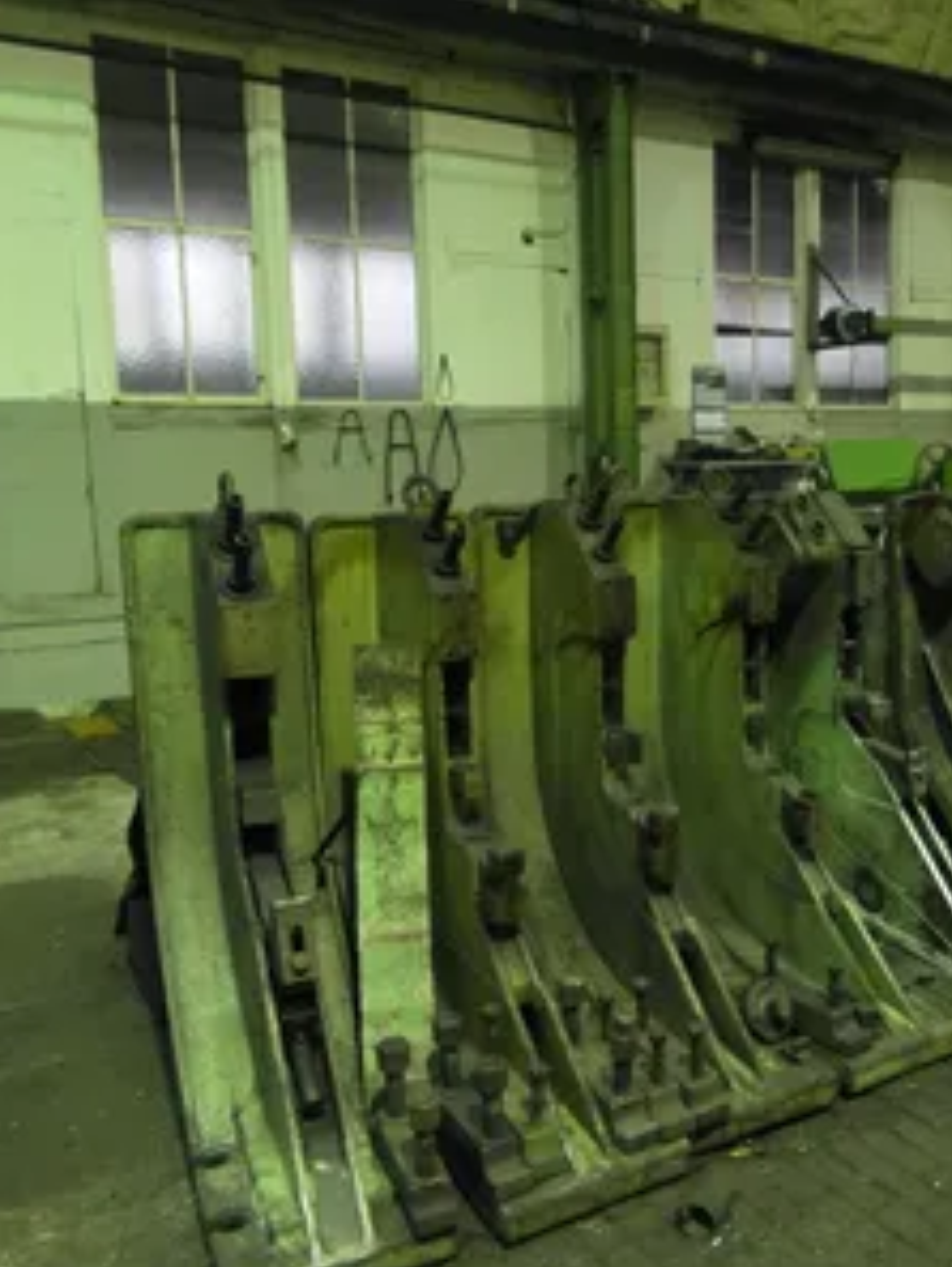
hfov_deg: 44.9
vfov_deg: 58.3
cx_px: 628
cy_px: 636
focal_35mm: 31
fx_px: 1136
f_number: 2.8
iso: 800
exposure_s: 1/20
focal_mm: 4.1
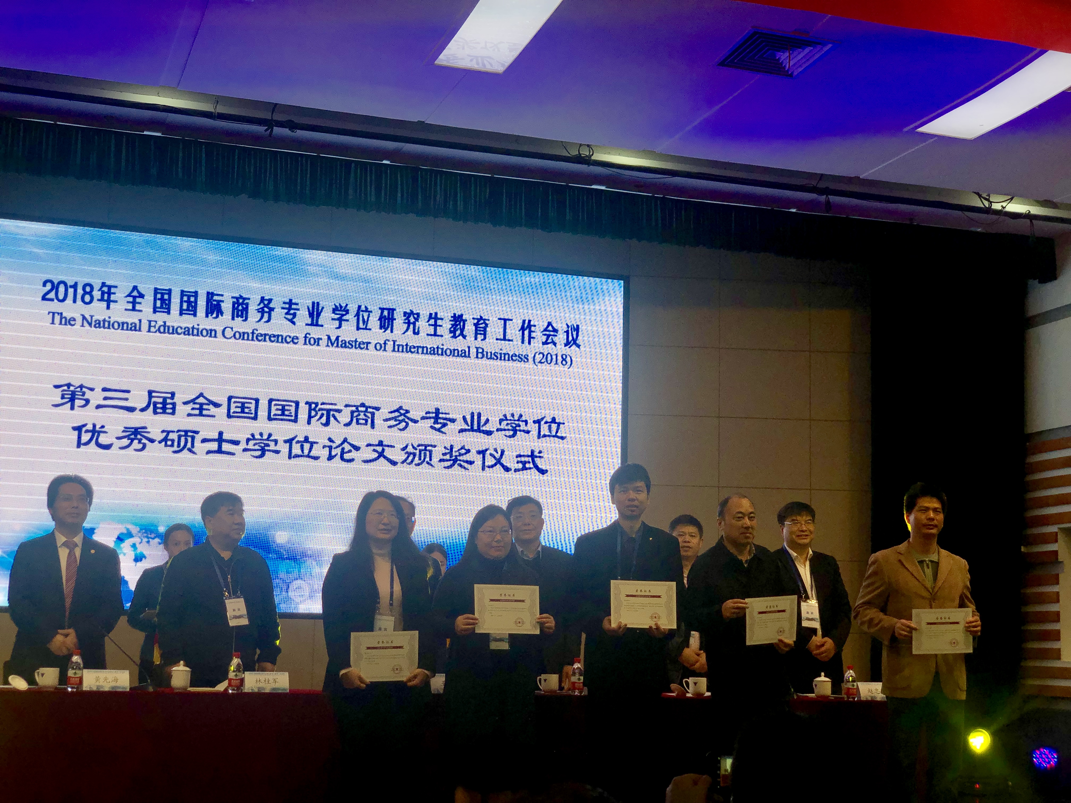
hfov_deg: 36.8
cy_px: 402
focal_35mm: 52
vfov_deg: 28.0
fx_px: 1609
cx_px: 536
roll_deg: -1.7
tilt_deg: +9.5
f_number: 2.4
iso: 16
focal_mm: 6
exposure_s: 1/184
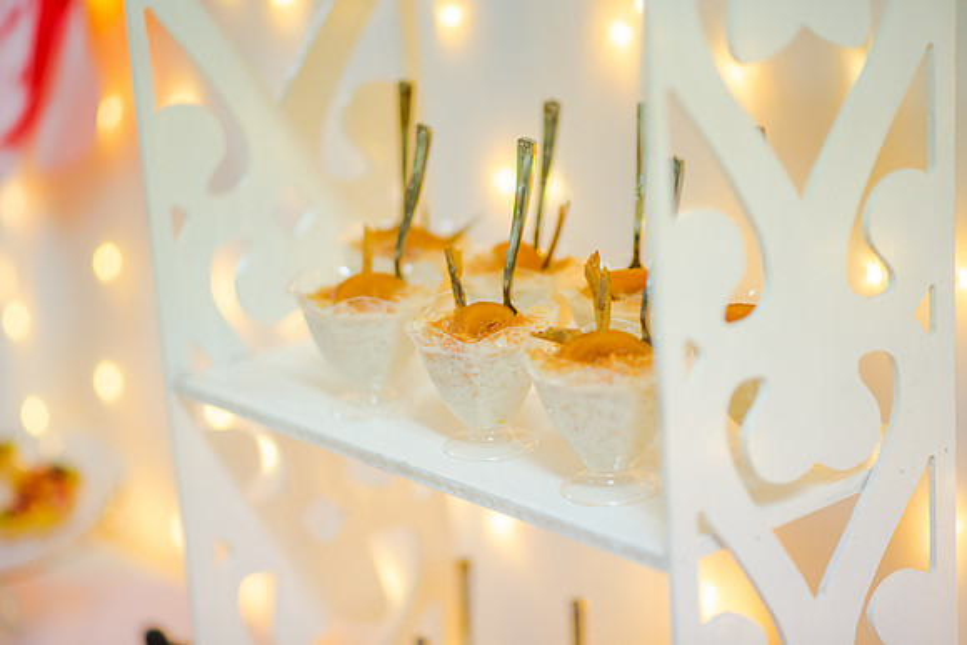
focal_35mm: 85
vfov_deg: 16.1
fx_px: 2284
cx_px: 484
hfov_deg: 23.9
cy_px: 322
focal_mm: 85
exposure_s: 1/160
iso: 800
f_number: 1.8
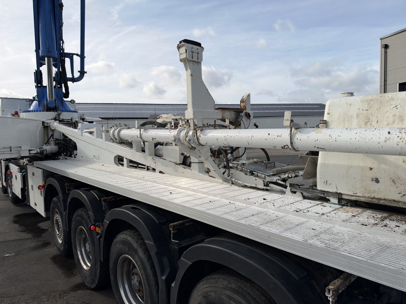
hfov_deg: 71.6
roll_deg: +3.2
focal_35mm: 24
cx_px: 203
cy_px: 152
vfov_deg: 56.8
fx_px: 281
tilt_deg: -1.6
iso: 64
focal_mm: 6.93
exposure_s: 1/5208
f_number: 1.8
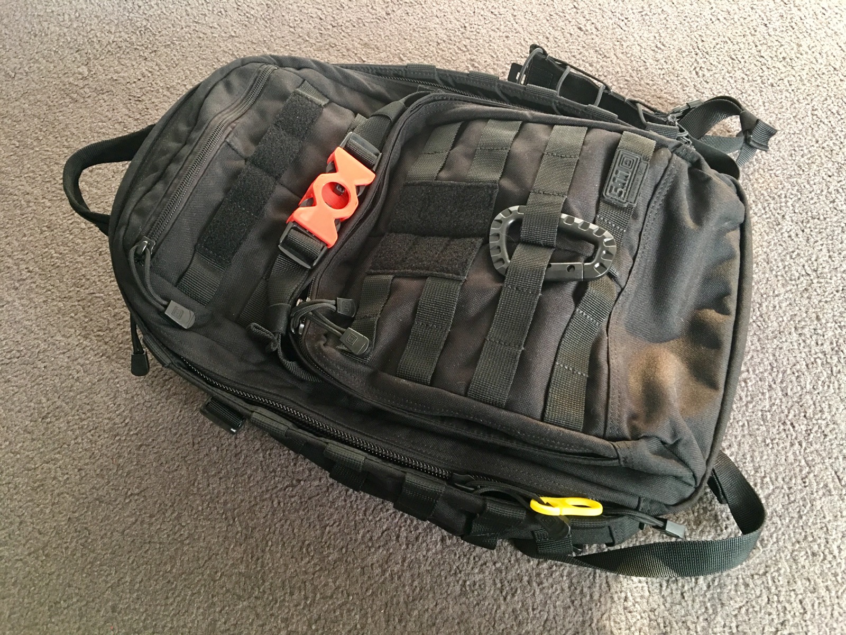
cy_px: 318
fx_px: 709
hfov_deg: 61.7
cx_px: 423
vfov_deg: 48.2
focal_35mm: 29
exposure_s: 1/17
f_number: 2.2
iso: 80
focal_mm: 4.15
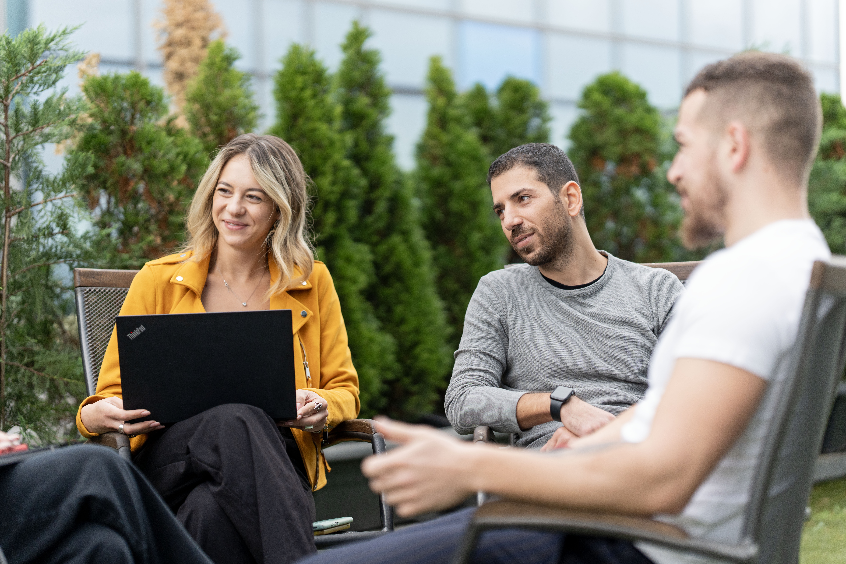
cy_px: 282
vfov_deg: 16.1
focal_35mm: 85
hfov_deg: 23.9
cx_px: 423
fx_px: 1997
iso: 800
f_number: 1.4
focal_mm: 85
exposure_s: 1/5000
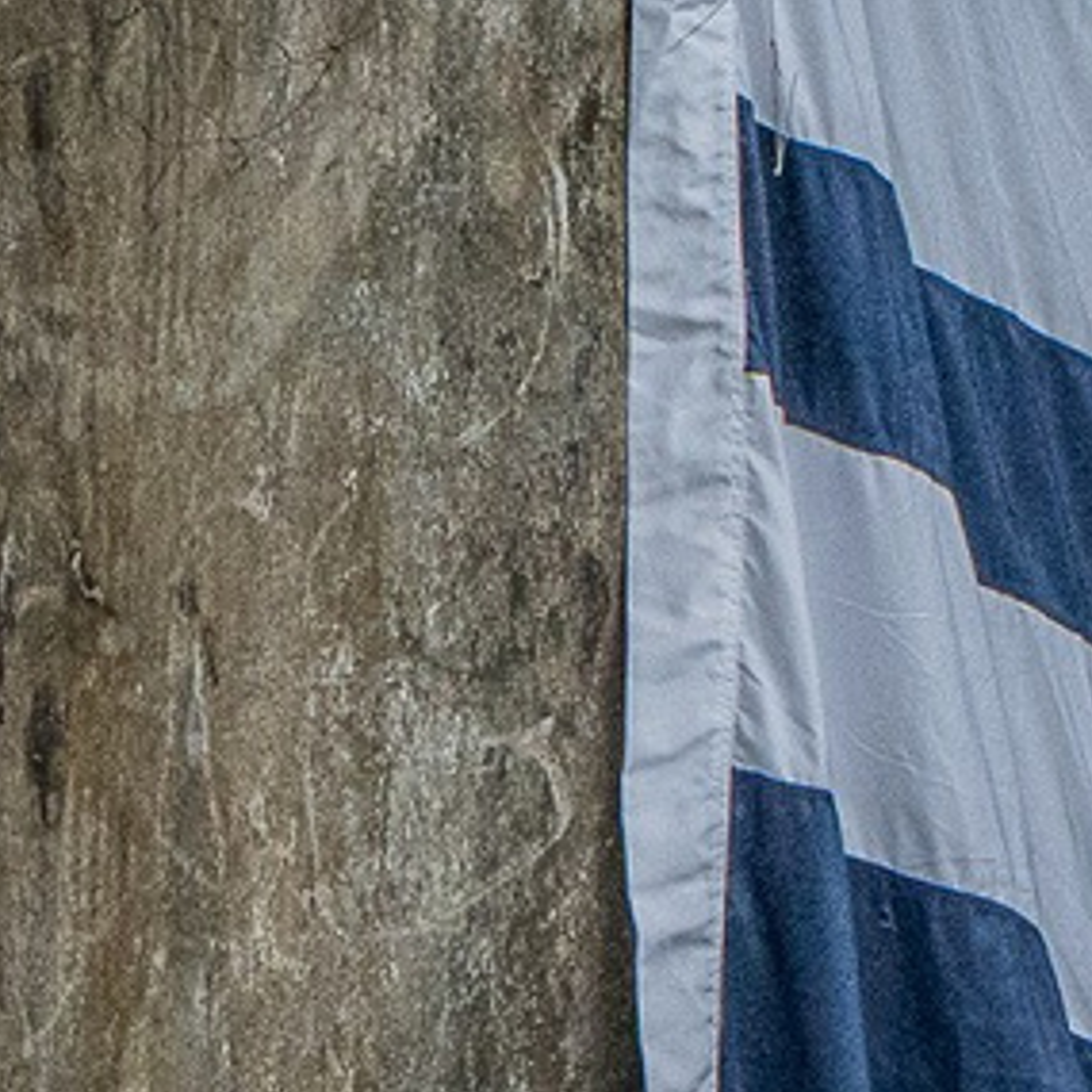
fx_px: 54463
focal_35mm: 1526
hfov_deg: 1.1
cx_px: 31
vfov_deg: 1.1
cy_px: 596
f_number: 7.1
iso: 3200
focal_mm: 200
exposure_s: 1/1600
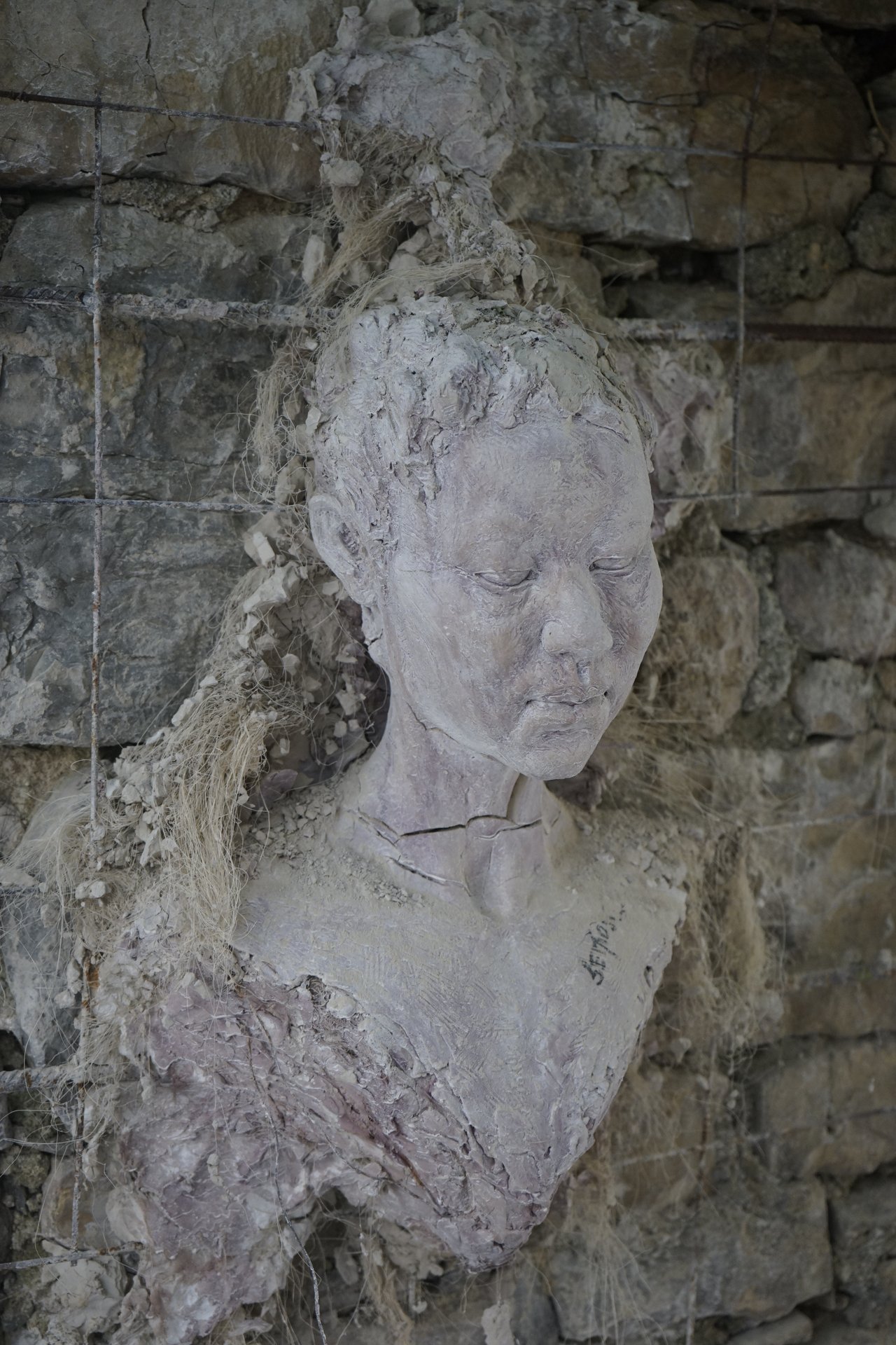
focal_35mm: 56
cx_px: 448
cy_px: 672
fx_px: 2091
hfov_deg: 24.2
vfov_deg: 35.6
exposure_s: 1/160
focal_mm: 56
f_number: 5
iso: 1250
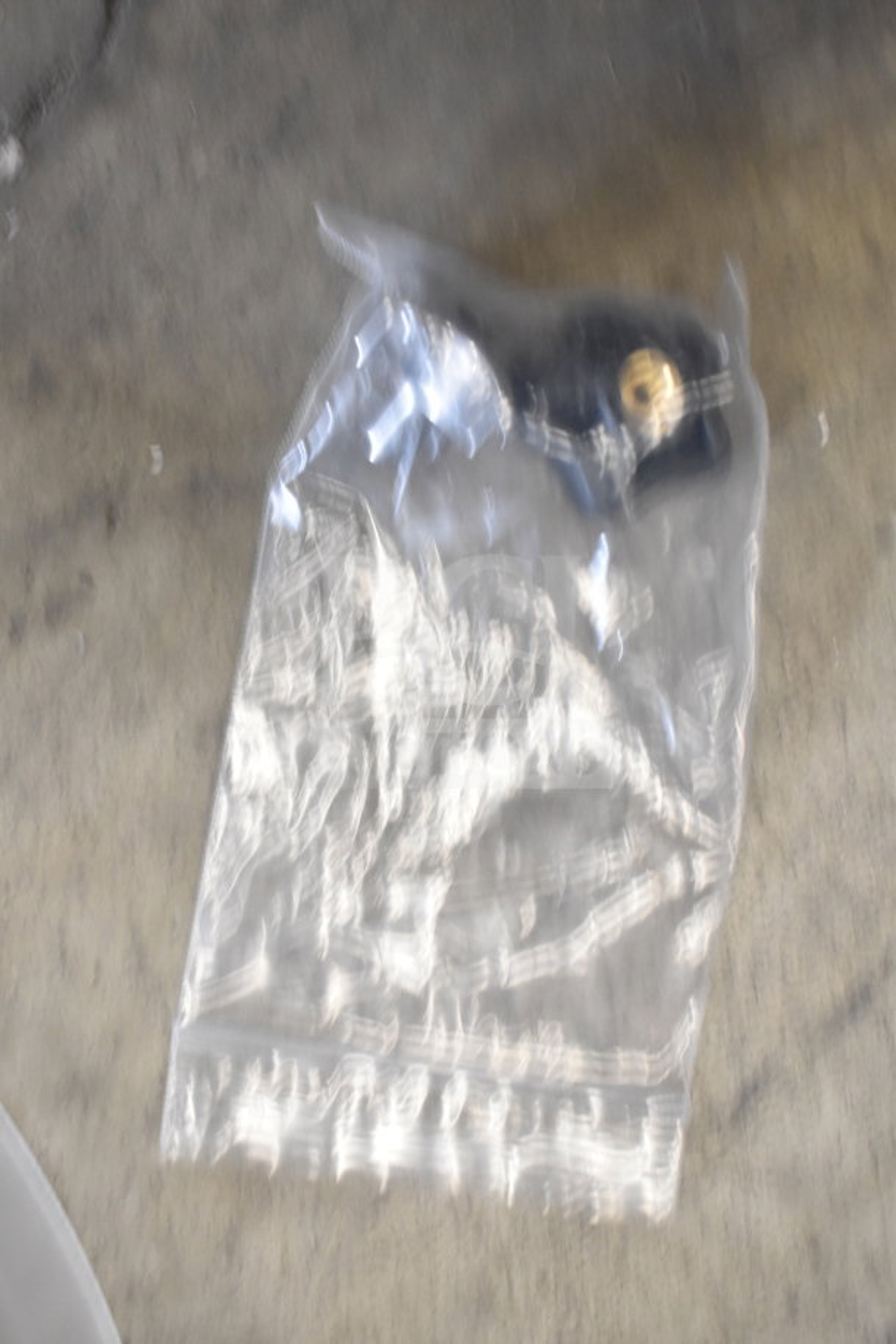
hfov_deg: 28.9
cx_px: 448
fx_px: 1736
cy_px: 672
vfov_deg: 42.3
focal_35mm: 46
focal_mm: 31
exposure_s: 1/50
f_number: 4.2
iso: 1600
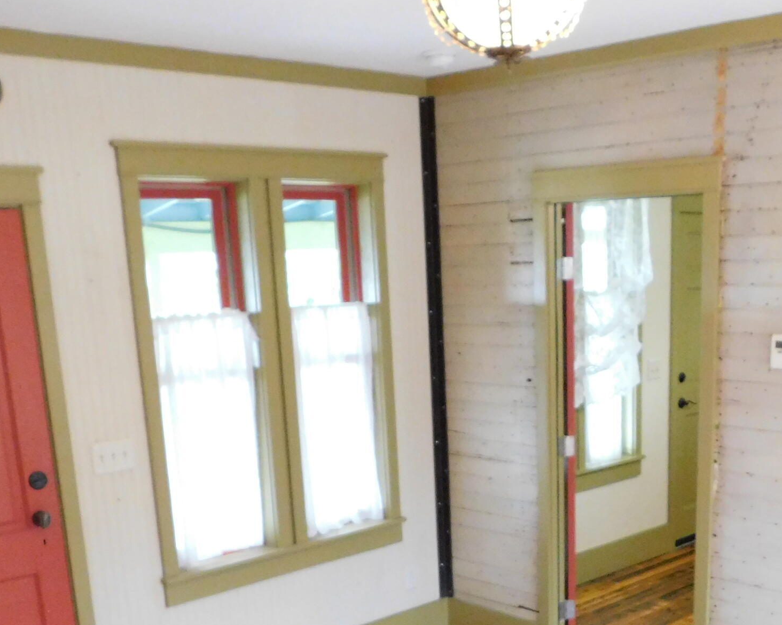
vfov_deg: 31.3
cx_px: 466
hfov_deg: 40.2
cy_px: 558
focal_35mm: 46
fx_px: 1065
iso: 800
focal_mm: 4
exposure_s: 1/15
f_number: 3
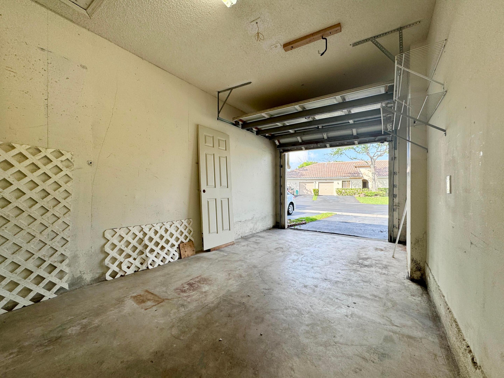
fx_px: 204
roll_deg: -0.8
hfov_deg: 102.1
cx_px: 252
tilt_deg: -0.1
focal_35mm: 14
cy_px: 189
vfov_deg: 85.7
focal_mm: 2.22
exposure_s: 1/327
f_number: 2.2
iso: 40
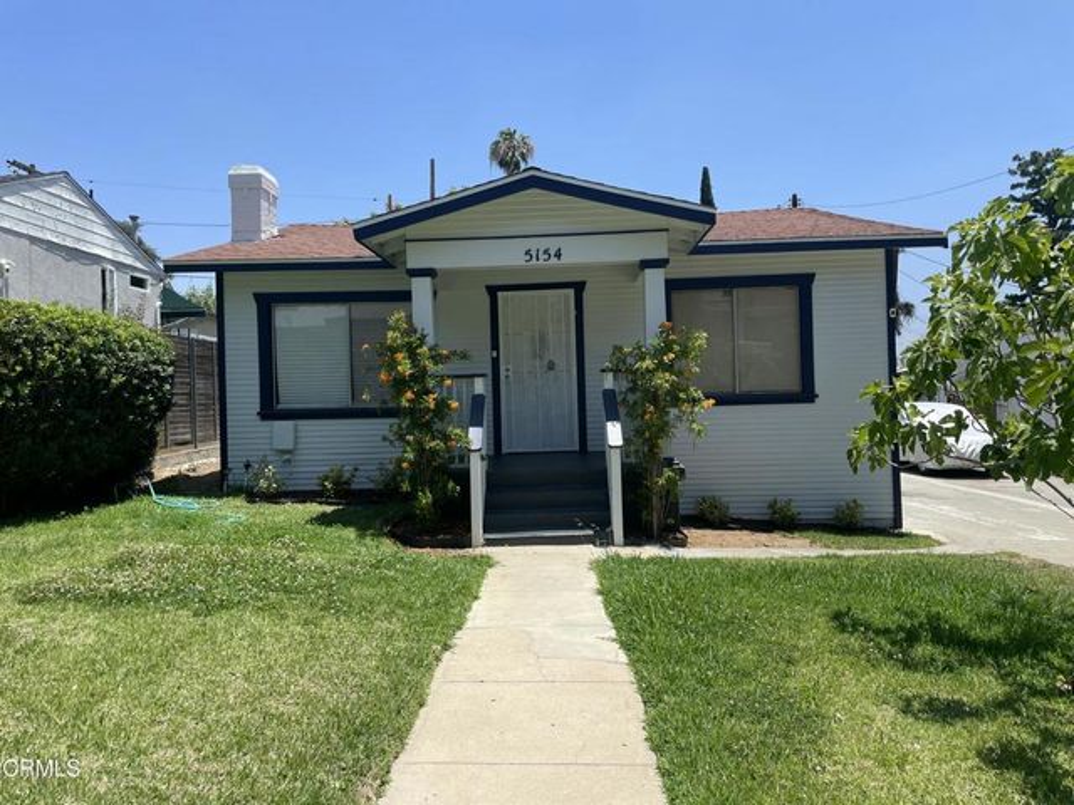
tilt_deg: -0.3
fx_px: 807
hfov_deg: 67.3
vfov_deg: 53.1
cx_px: 537
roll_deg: +1.0
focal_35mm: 26
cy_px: 402
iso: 32
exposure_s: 1/3125
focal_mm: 4.2
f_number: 1.6
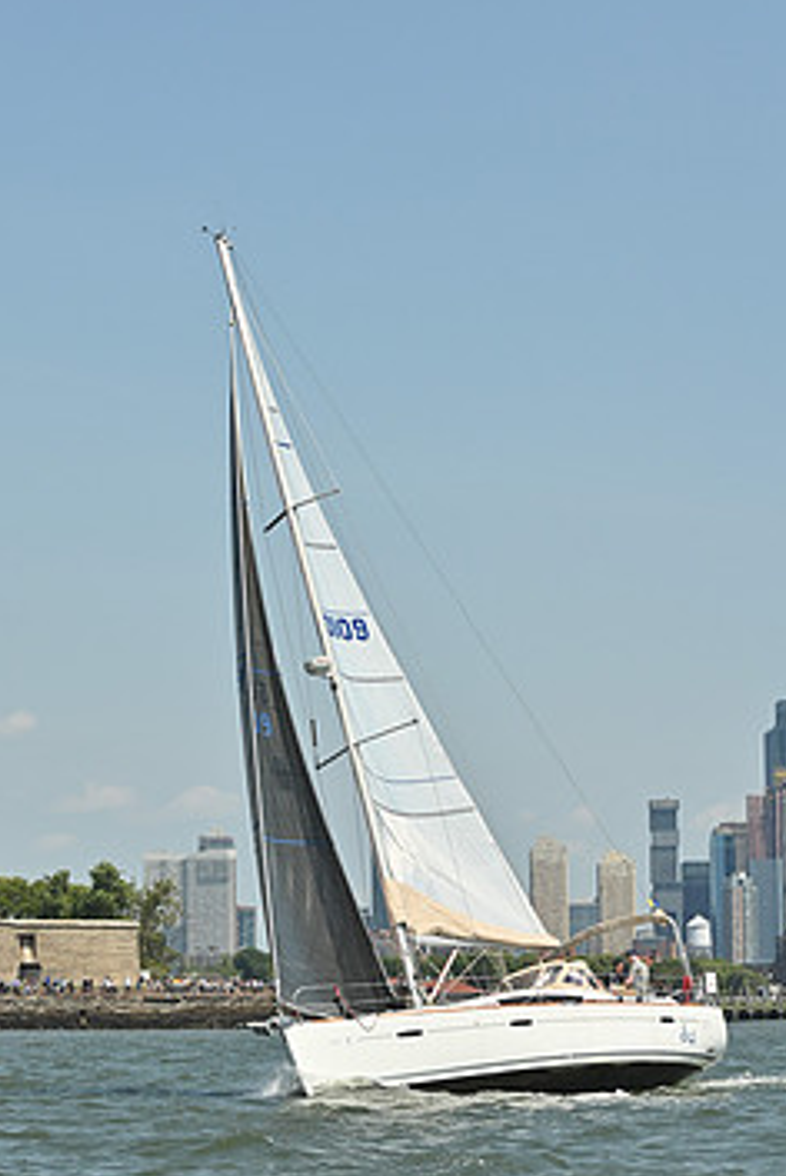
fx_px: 3759
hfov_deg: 11.9
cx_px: 188
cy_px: 553
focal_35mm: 115
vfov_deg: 17.8
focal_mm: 70
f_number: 8
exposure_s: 1/1250
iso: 320
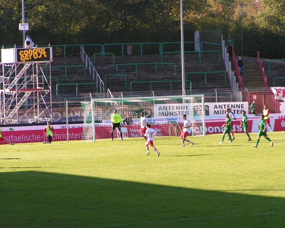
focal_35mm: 221
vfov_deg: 7.0
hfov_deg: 8.7
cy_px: 114
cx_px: 144
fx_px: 1864
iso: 50
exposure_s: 1/200
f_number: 4.5
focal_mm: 31.5
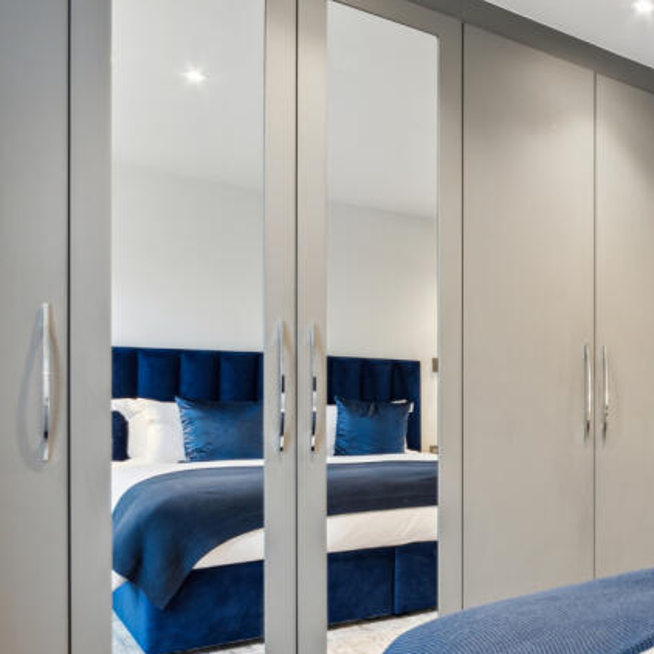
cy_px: 367
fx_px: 705
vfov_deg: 49.6
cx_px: 755
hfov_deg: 38.8
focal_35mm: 33
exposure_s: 1/5
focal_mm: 16
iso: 400
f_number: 11
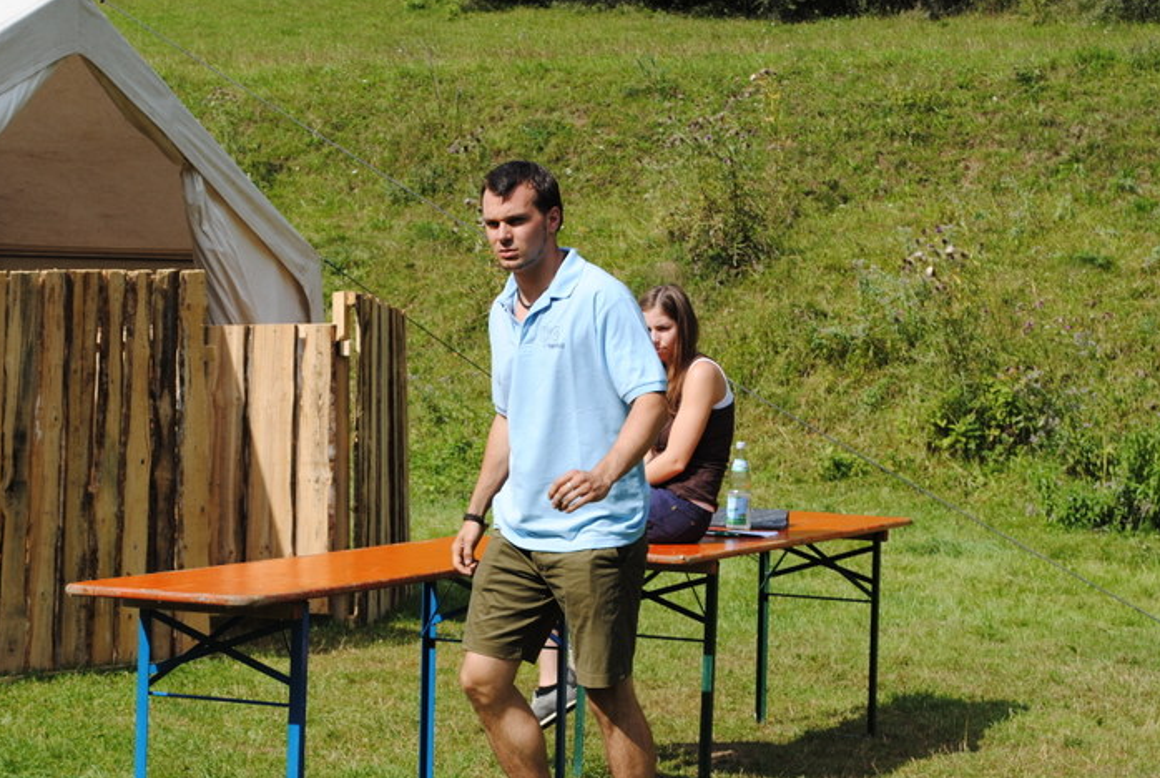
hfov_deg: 21.5
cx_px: 512
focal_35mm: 95
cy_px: 399
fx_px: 3053
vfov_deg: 14.5
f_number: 8
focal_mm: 55
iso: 100
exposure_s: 1/250
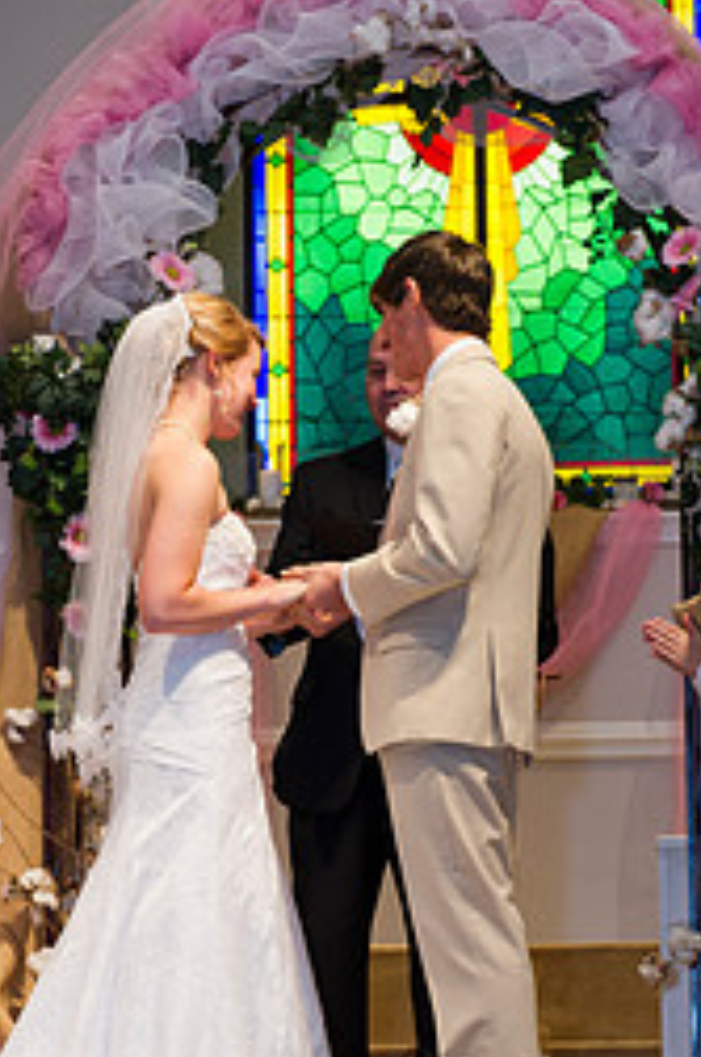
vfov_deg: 16.3
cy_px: 780
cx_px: 338
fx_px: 3666
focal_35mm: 125
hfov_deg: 10.9
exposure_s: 1/125
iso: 1600
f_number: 5.6
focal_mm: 70
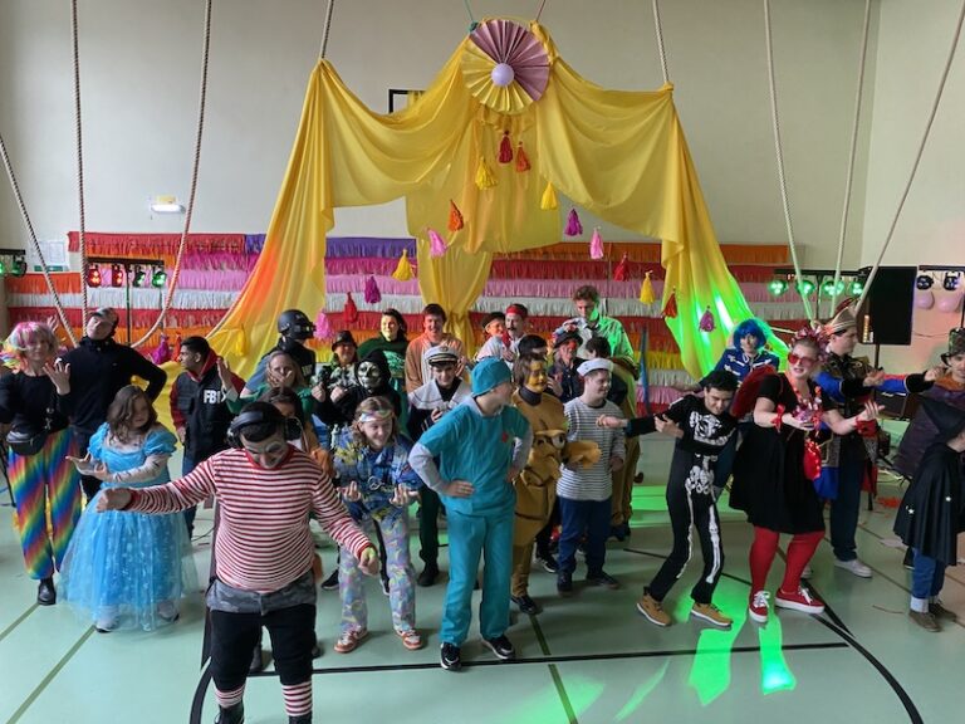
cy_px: 362
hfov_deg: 67.3
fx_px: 725
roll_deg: +0.7
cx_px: 482
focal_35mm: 26
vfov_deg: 53.1
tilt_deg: -12.8
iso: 250
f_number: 1.8
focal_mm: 4.25
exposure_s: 1/40
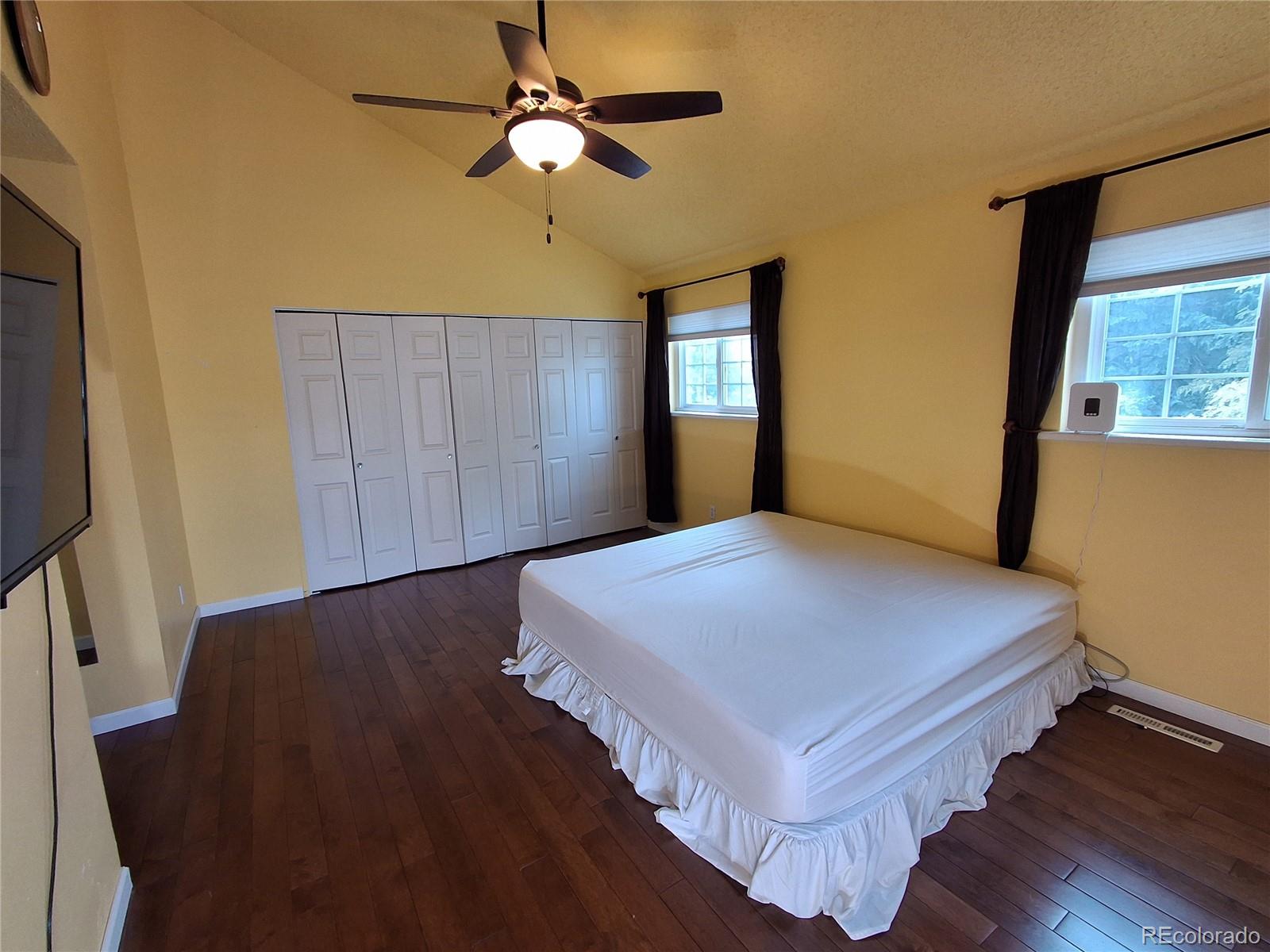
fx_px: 587
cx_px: 635
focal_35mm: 16
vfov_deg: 78.1
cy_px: 476
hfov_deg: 94.5
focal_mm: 1.64
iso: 80
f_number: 2.2
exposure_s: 1/50
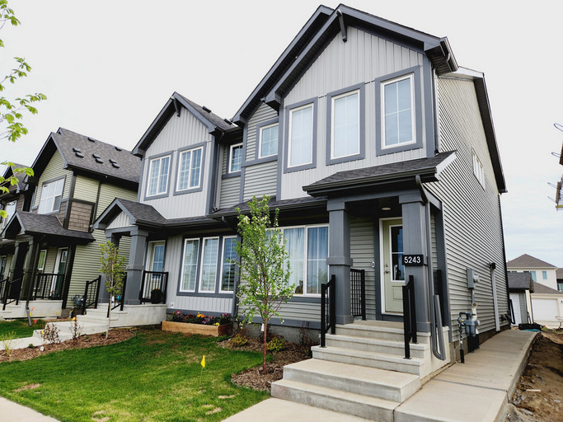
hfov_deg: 73.9
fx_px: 374
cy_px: 211
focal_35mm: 23
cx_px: 282
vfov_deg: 58.9
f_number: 1.8
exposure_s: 1/647
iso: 20
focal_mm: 5.4
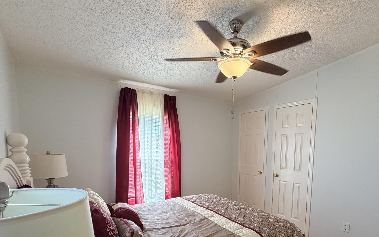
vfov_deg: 57.7
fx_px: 207
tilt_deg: -3.9
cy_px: 166
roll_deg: -0.2
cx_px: 214
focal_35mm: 20
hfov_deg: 84.6
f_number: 2.2
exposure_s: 1/120
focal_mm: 2.22
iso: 250
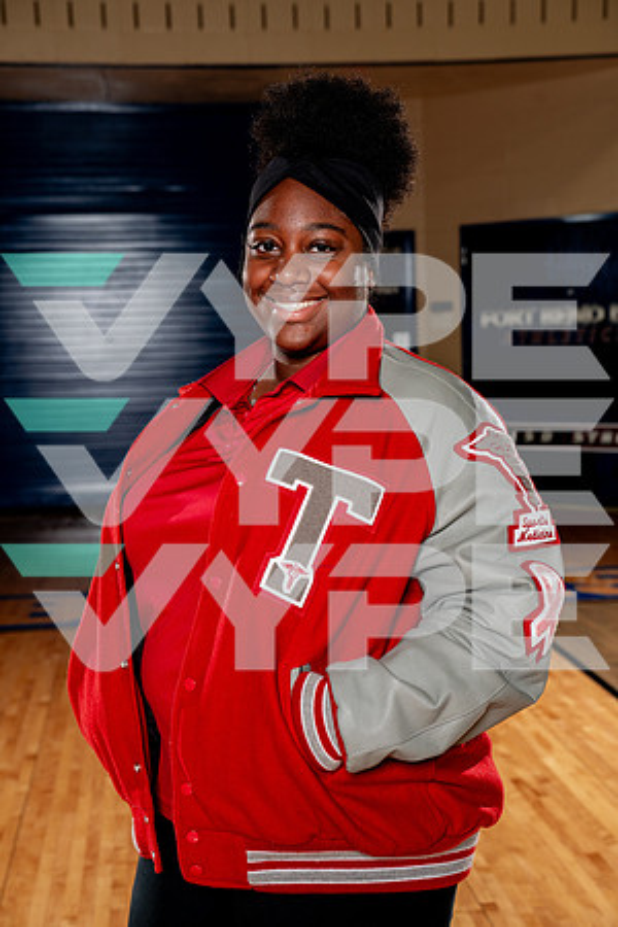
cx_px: 309
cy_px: 464
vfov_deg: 35.1
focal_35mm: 57
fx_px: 1468
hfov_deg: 23.8
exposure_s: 1/250
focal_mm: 57
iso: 200
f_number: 5.6
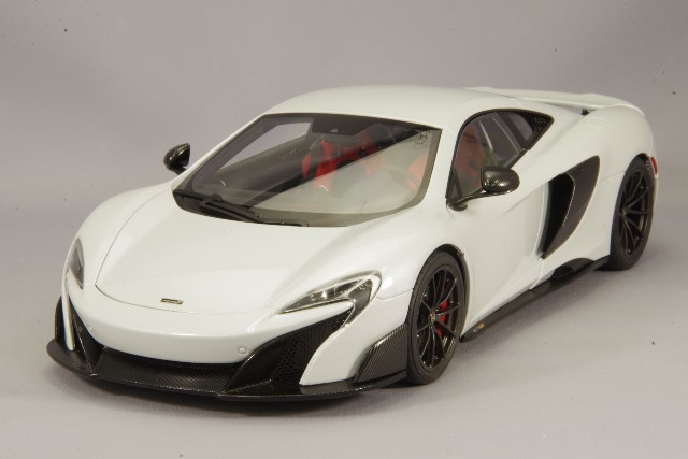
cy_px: 230
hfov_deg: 18.3
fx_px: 2141
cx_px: 344
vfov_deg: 12.2
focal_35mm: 112
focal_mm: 75
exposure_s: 1/1.67
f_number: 32
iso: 400
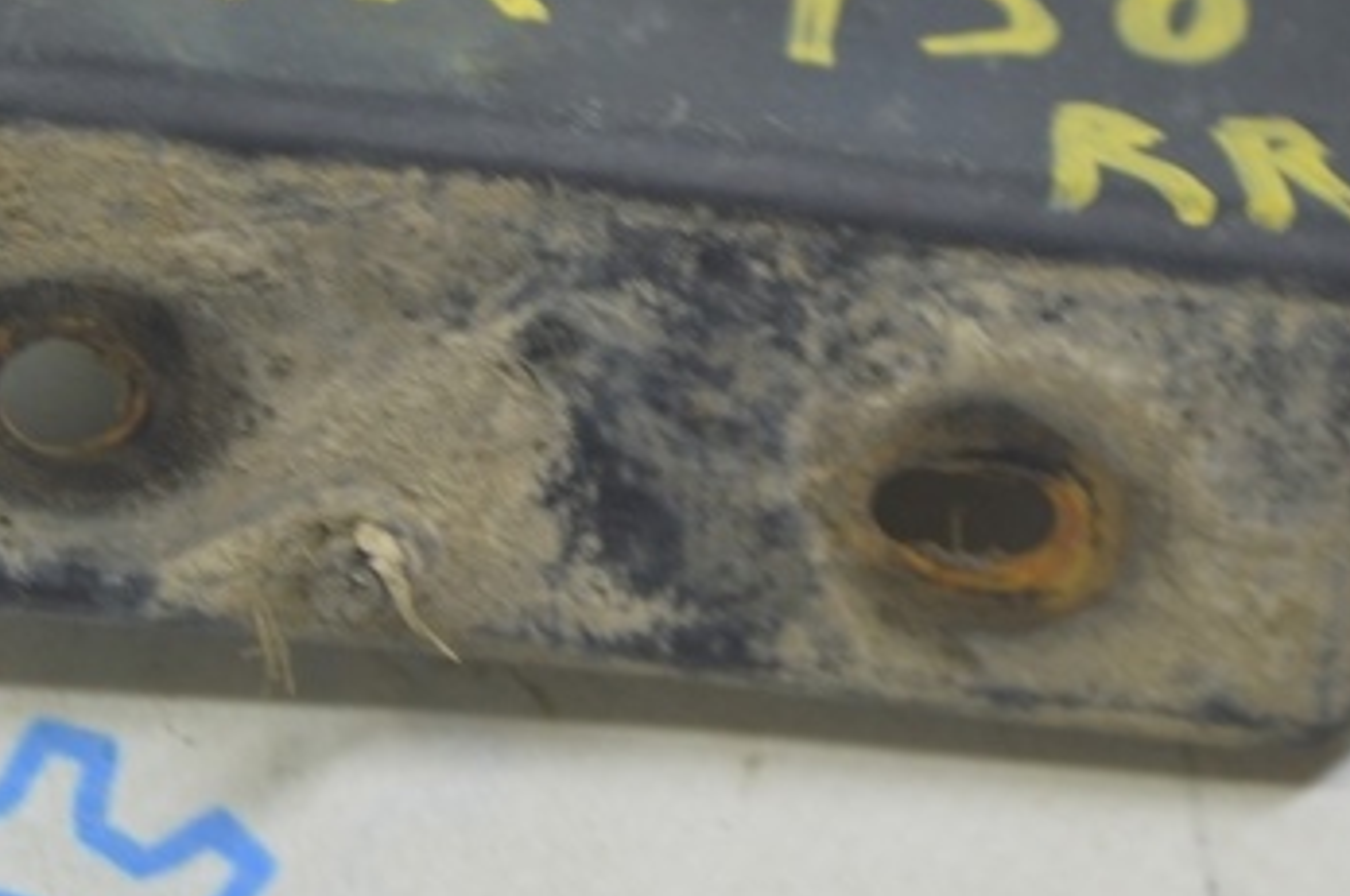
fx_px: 5689
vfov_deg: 9.0
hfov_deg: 13.5
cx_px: 601
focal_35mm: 152
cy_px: 122
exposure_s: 1/20
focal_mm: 55
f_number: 5.6
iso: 400
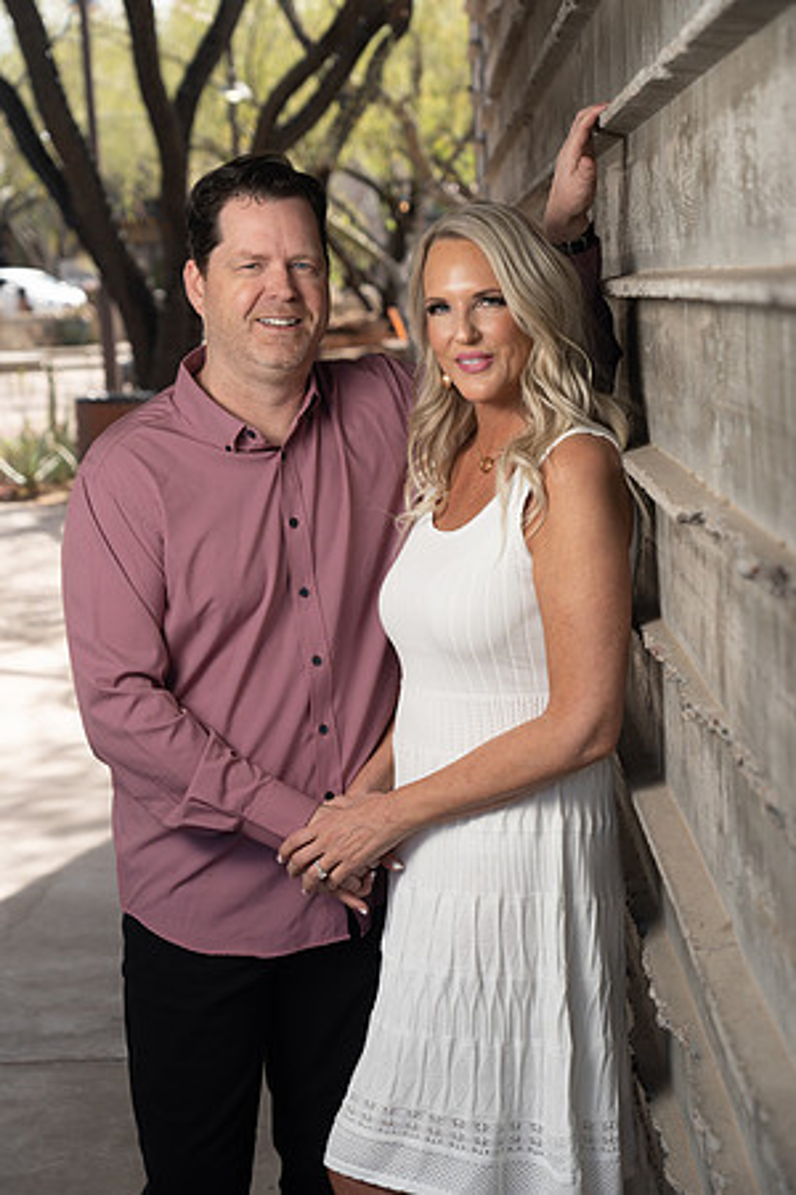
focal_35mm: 72
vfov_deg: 28.1
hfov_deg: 18.9
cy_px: 598
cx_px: 398
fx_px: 2388
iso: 100
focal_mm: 72
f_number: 5.6
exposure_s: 1/200
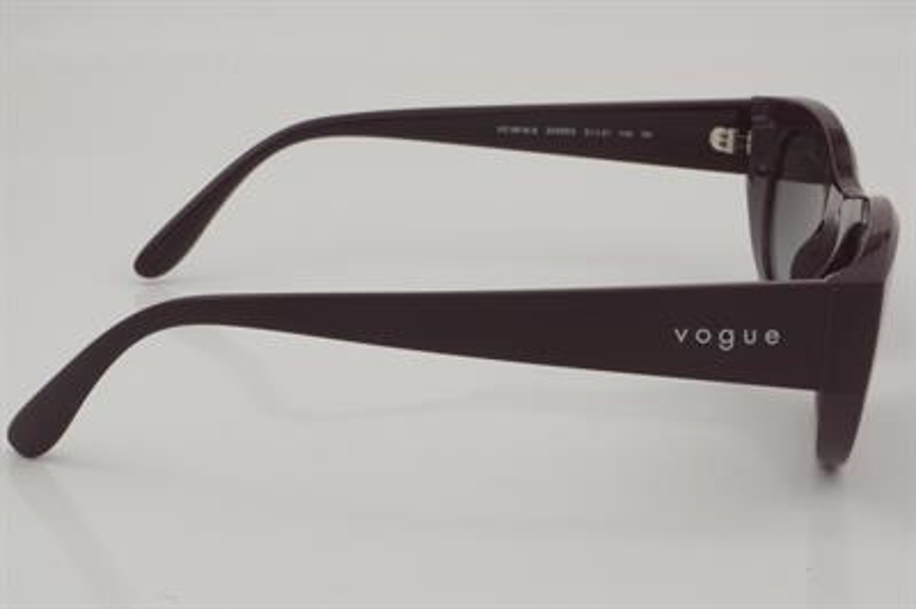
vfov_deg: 18.2
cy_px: 304
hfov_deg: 27.0
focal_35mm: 75
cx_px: 458
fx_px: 1907
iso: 100
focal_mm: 50
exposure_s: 1/3
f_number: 32
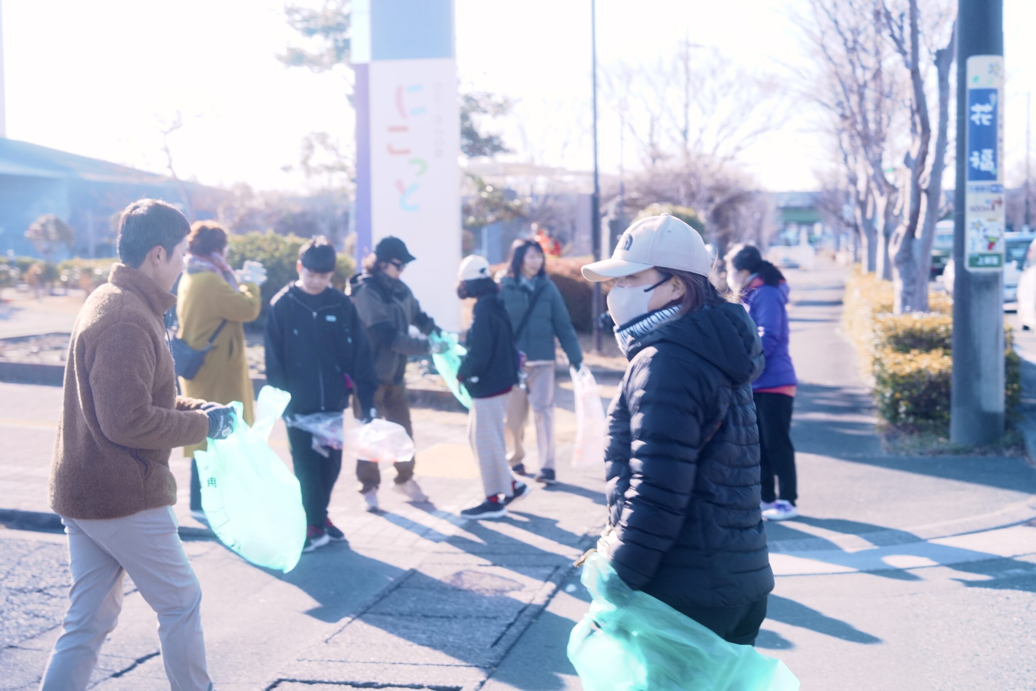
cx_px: 518
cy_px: 346
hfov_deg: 38.9
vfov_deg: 26.5
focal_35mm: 51
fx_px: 1468
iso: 800
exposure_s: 1/80
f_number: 3.2
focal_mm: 51
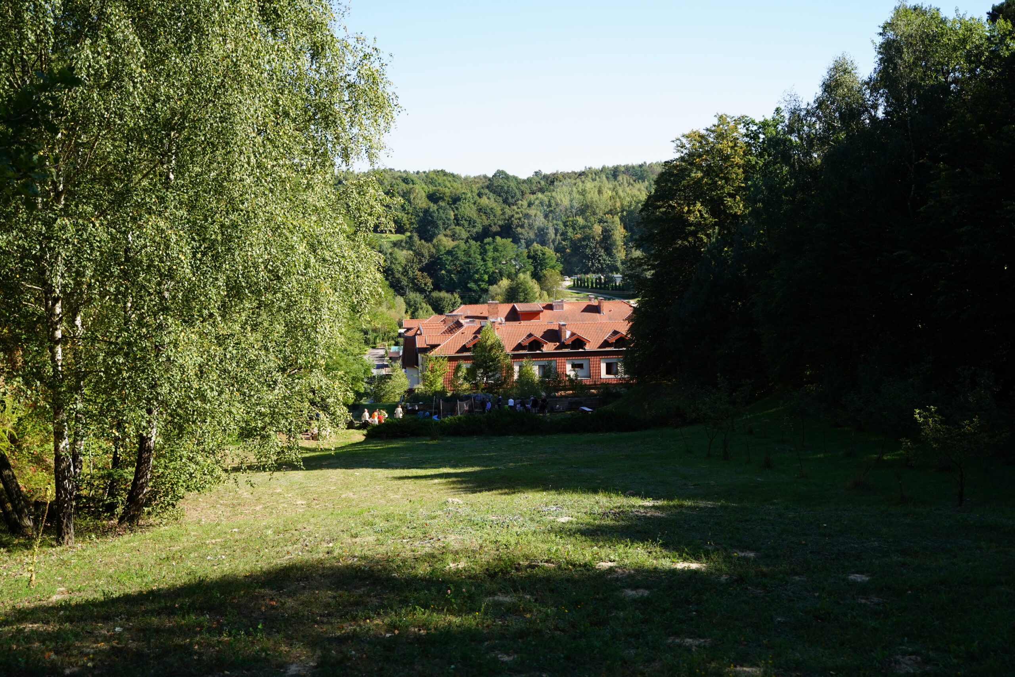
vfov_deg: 35.9
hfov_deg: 51.9
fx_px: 1043
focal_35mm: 37
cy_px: 338
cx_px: 508
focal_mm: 37
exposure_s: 1/4000
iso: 500
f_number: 2.8
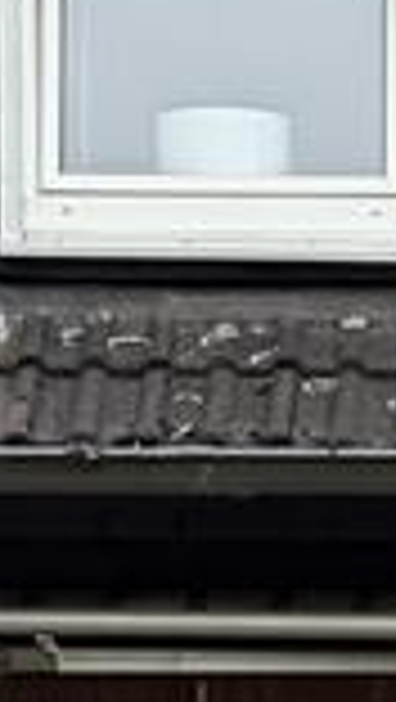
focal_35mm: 290
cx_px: 963
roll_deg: +1.1
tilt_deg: +1.0
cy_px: 1264
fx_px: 5402
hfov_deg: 4.1
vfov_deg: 7.2
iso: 64
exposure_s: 1/1175
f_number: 1.6
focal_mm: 5.96
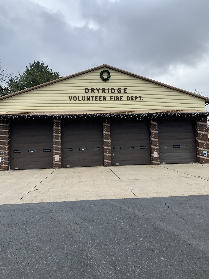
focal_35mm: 26
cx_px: 104
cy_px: 140
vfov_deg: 67.3
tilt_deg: +5.4
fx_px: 209
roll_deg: +1.9
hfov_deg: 53.1
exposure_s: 1/399
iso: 25
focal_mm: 4.25
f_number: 1.8
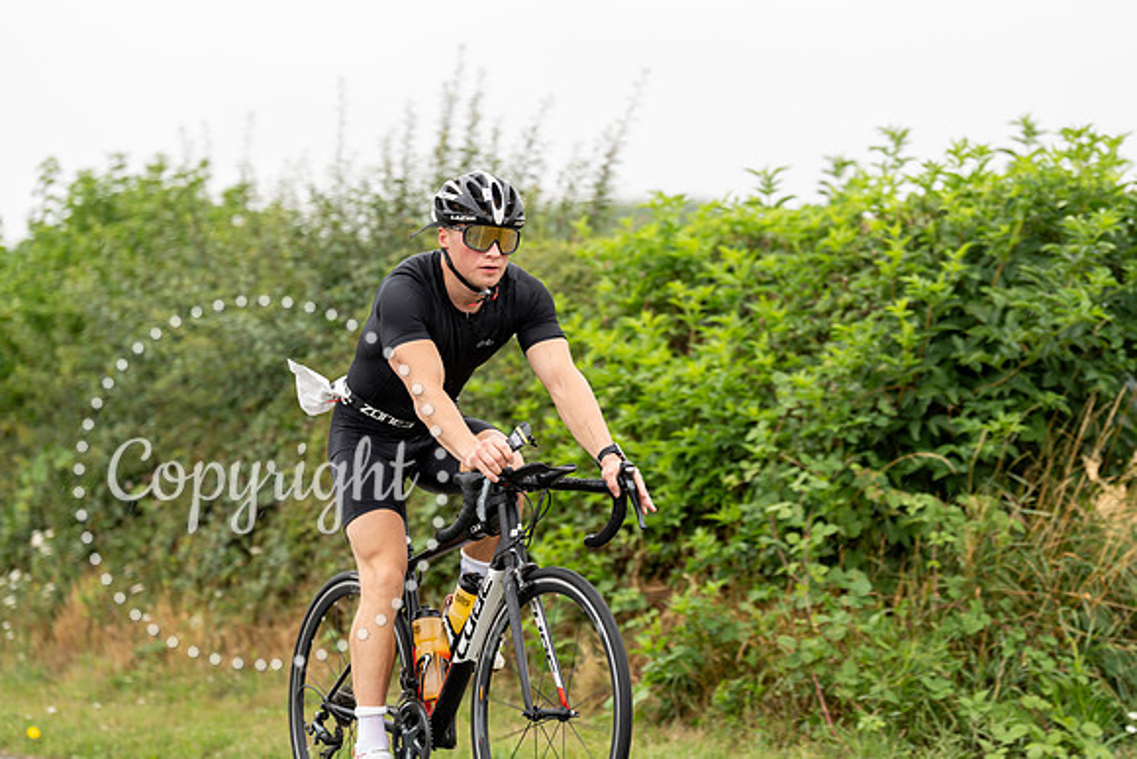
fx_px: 4043
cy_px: 380
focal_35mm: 128
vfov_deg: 10.7
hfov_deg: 16.0
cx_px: 568
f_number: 3.2
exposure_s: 1/400
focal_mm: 128
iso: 320
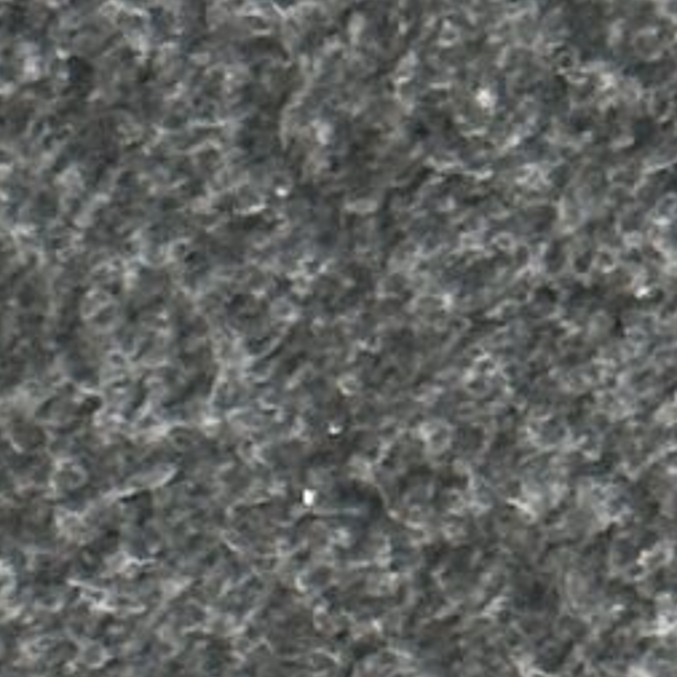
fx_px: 9492
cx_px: -1635
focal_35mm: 429
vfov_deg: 3.7
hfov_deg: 3.9
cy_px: 3377
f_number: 1.78
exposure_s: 1/50
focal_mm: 6.86
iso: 80
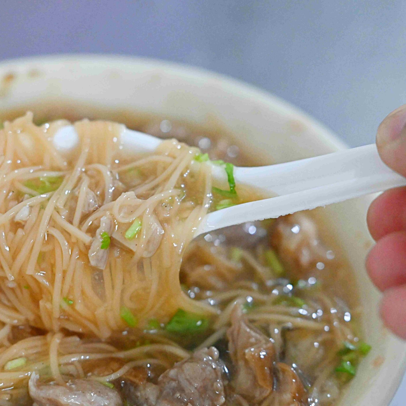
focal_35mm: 96
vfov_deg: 18.1
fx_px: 1274
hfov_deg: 18.0
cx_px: 129
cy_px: 204
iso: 3600
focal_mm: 50
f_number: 3.2
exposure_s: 1/200
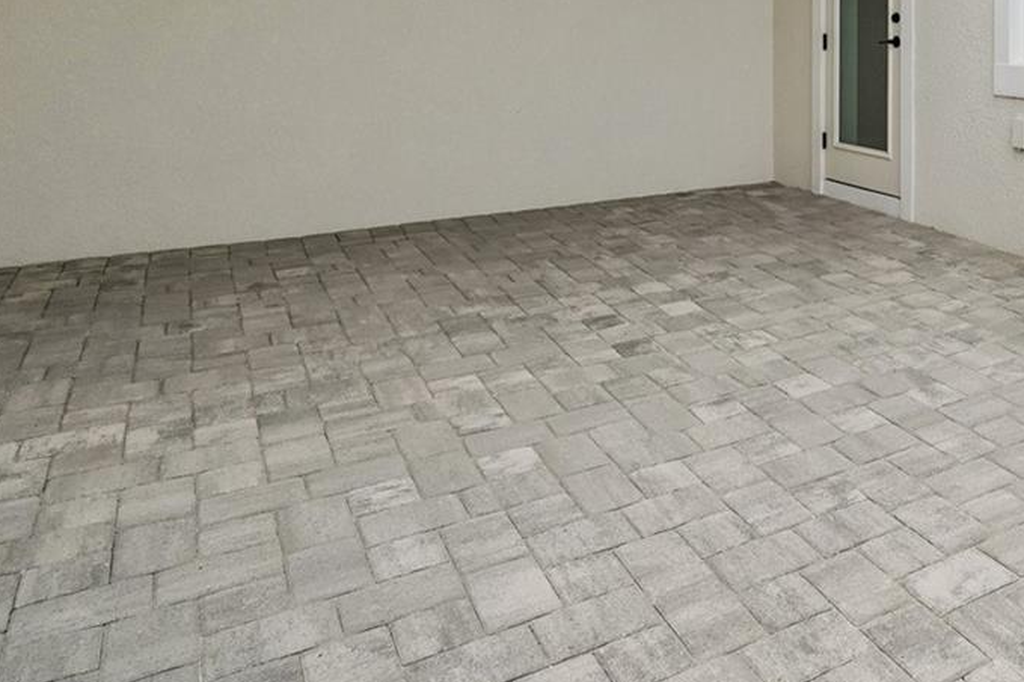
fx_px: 938
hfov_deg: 52.4
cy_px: 0
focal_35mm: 33
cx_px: 860
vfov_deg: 36.0
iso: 400
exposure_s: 1/1000
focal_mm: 14
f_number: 8
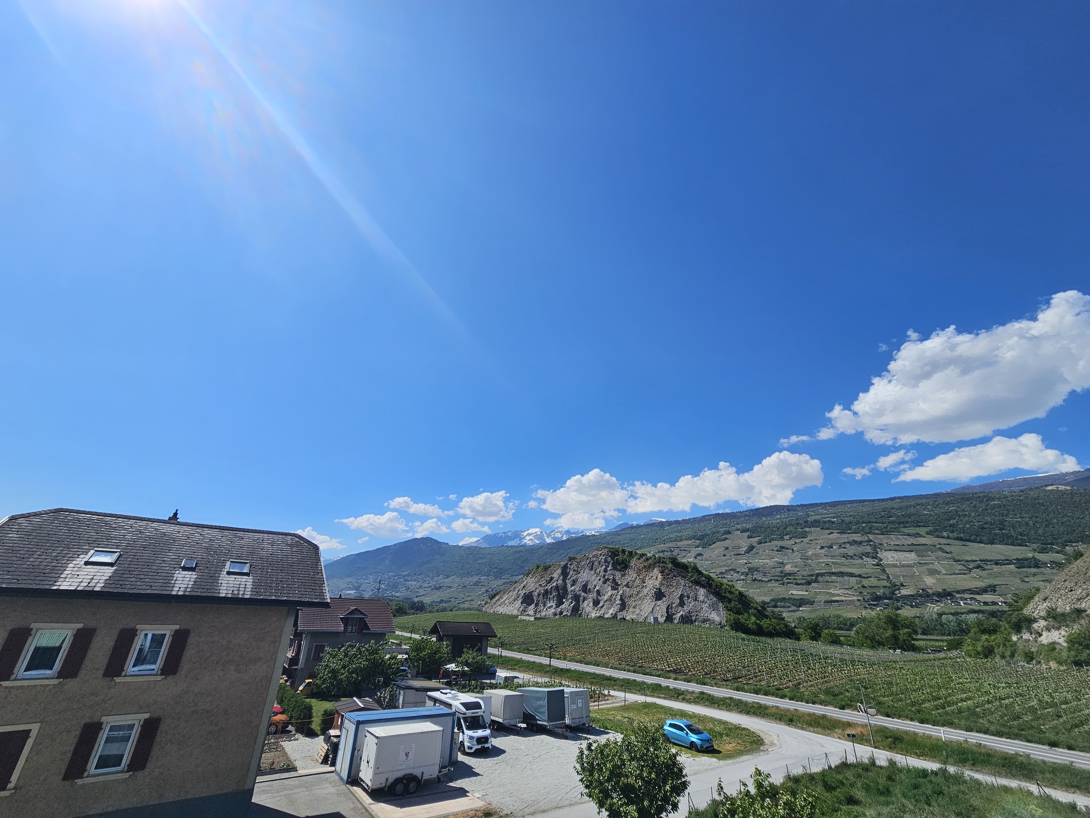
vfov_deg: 89.9
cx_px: 545
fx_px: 409
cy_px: 409
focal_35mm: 13
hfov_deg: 106.2
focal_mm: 2.2
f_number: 2.2
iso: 50
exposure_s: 1/4616
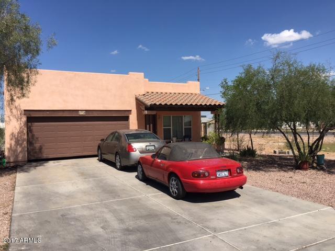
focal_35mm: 29
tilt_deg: +1.5
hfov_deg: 61.7
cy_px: 126
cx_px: 168
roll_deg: +0.8
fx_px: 281
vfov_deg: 48.2
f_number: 2.2
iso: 25
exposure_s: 1/2331
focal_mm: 4.15
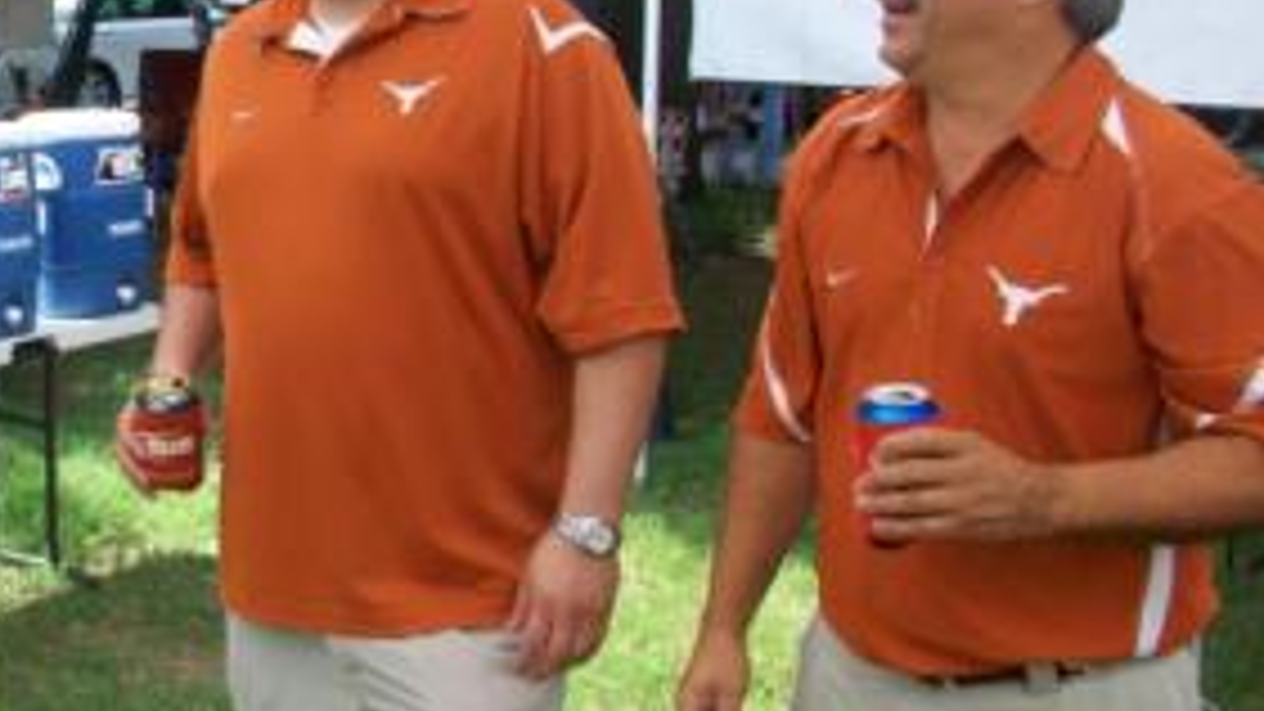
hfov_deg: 32.4
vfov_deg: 19.3
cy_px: 205
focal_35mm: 62
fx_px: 2078
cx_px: 162
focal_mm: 5.7
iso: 64
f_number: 2.8
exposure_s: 1/320
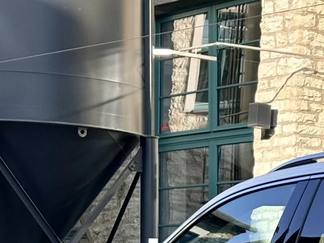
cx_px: 501
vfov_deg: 8.2
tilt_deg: -1.0
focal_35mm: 178
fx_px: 1666
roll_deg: -0.3
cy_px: 352
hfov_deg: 10.7
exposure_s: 1/907
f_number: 1.6
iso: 32
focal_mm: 5.96
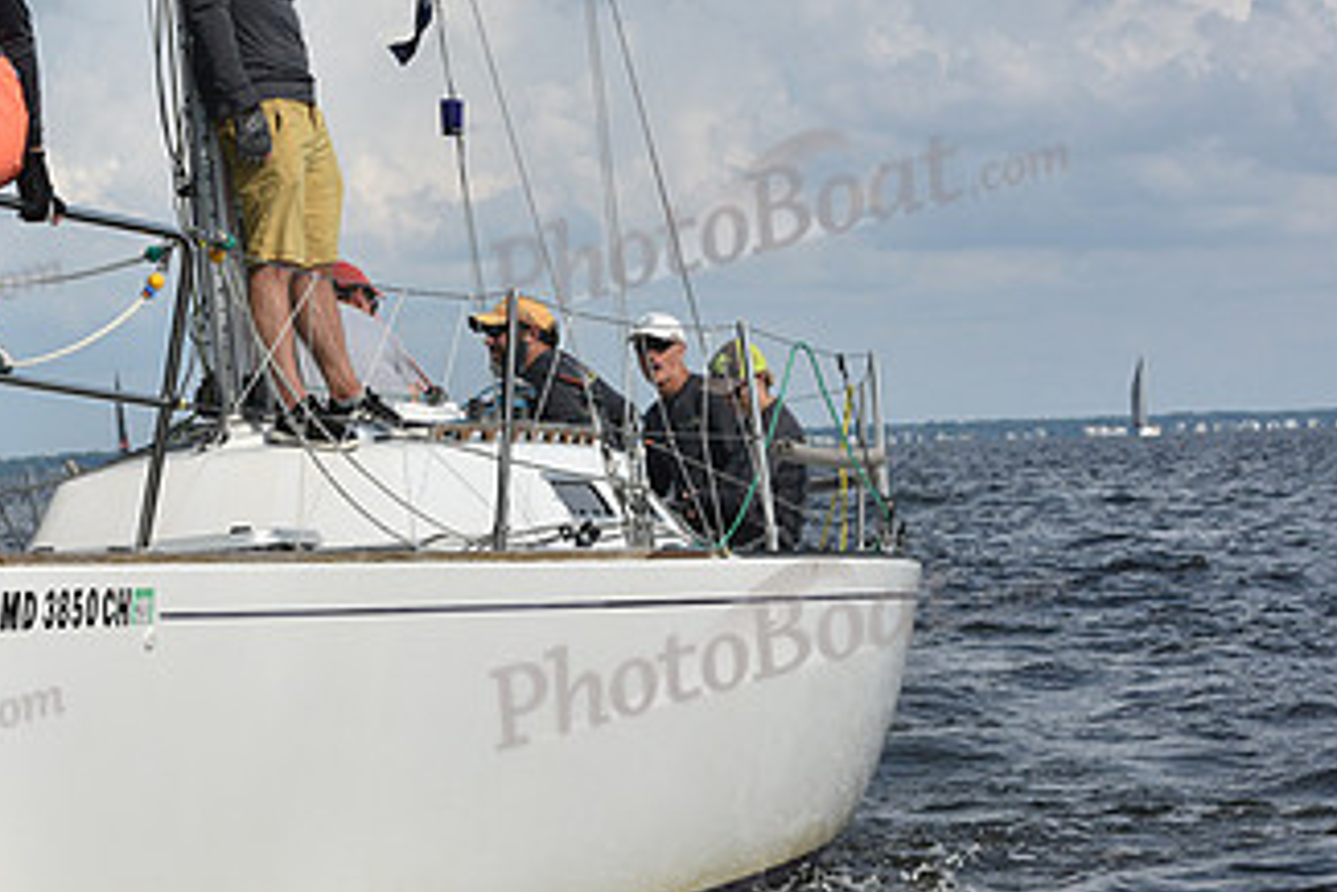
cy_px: 487
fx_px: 4644
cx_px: 280
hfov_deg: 16.3
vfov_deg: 11.0
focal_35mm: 125
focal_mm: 70
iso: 320
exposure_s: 1/1250
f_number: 10
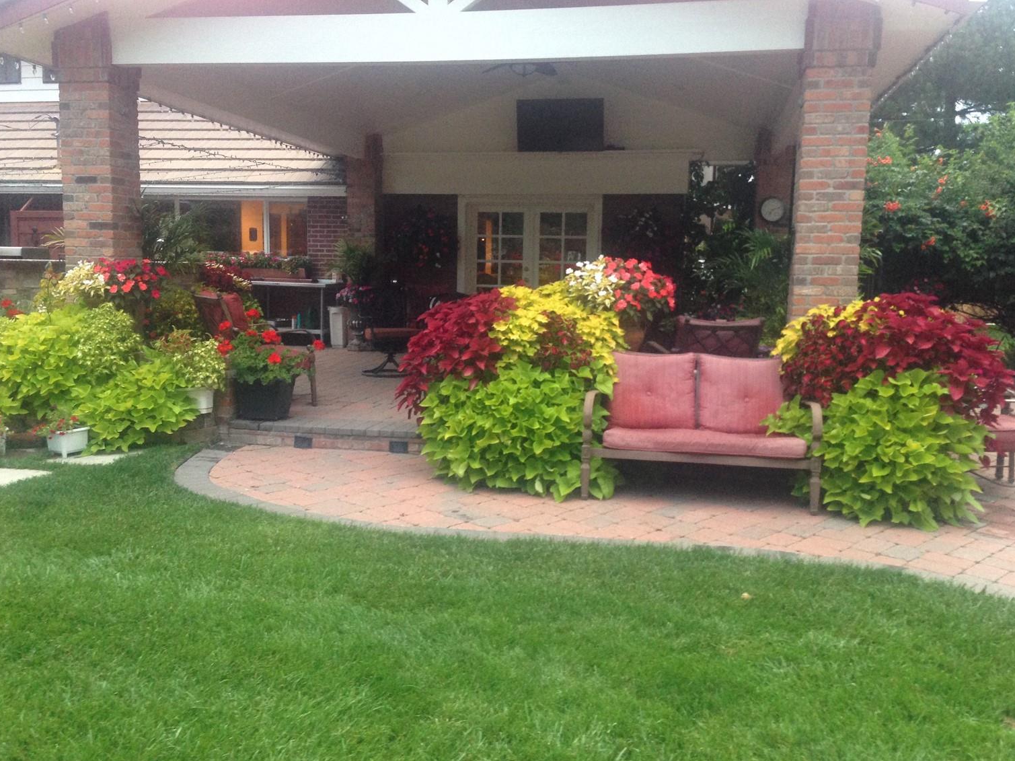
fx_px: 1026
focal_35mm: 35
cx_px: 512
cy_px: 382
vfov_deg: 40.7
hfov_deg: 52.6
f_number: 2.4
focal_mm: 4.12
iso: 200
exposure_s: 1/20
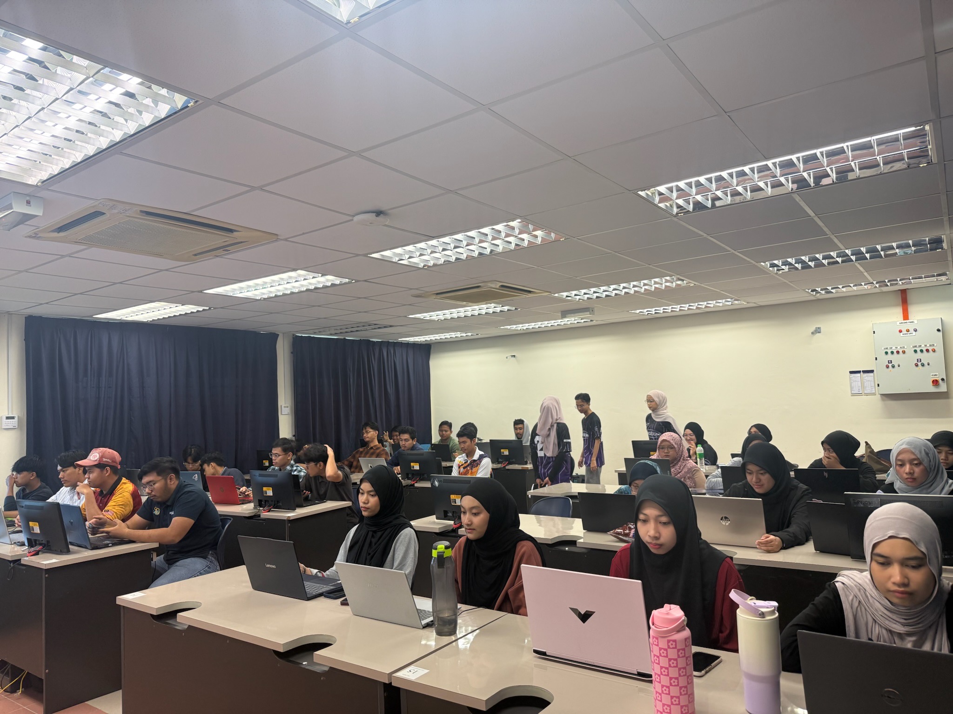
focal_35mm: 24
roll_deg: +2.5
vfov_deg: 56.8
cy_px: 357
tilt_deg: +3.6
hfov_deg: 71.6
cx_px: 476
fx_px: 661
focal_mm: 6.76
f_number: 1.78
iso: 125
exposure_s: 1/100
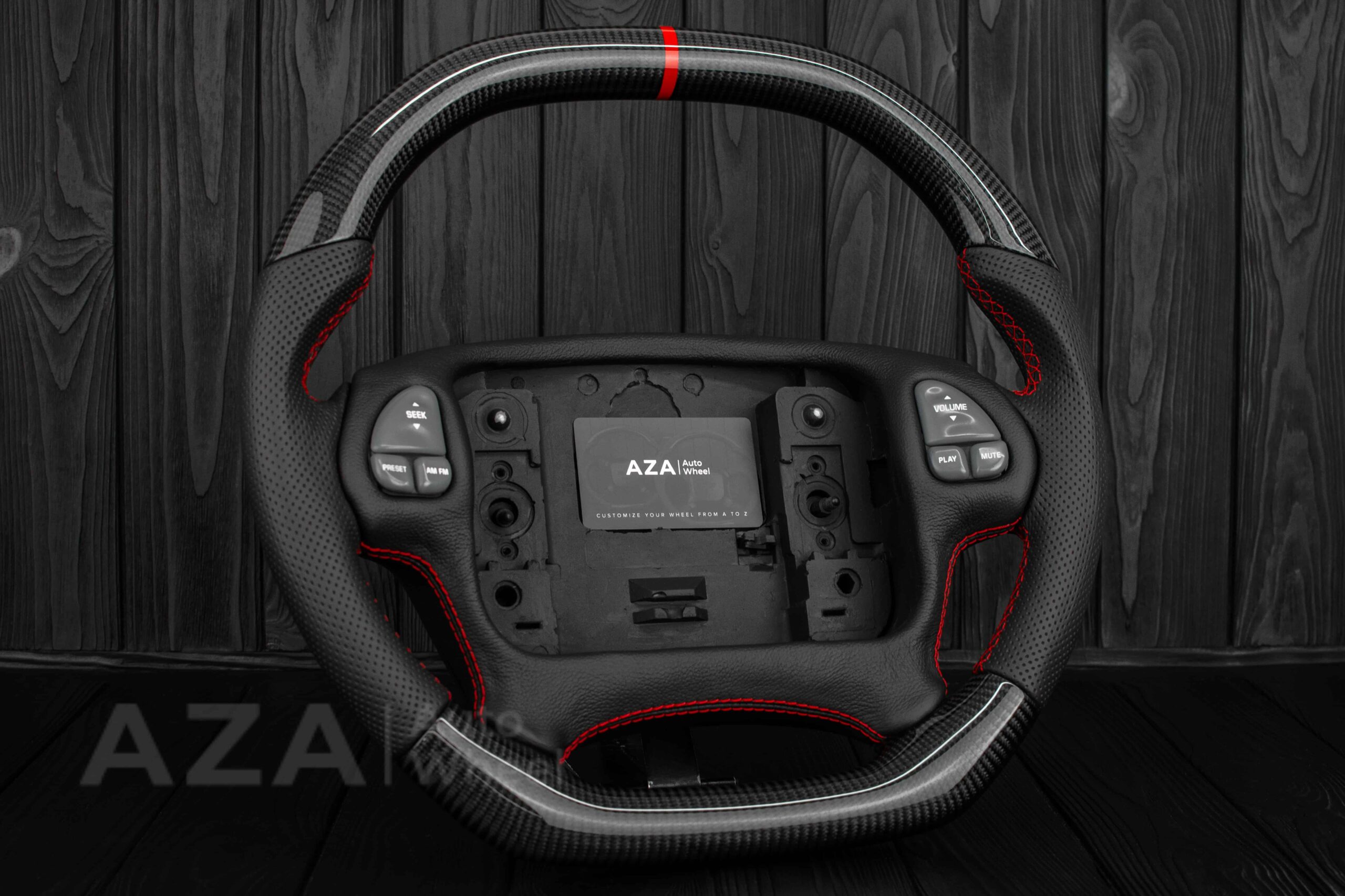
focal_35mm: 52
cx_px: 672
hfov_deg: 37.8
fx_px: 1961
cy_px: 448
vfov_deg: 25.8
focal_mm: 35
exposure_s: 1/125
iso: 500
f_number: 6.3
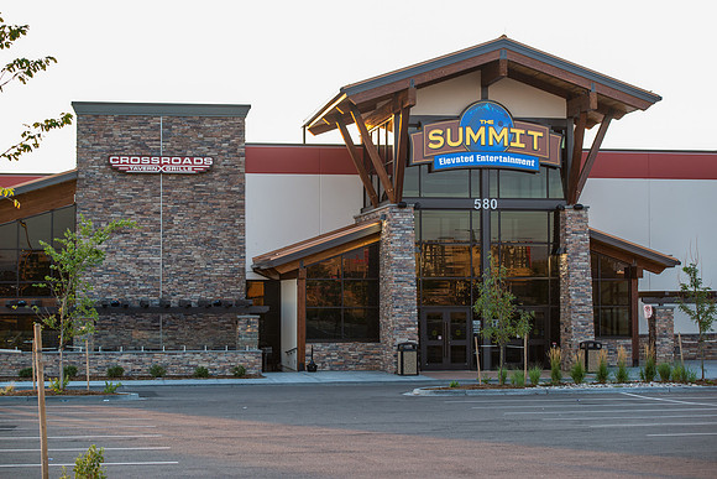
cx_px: 358
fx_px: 1394
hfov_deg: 28.8
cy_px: 240
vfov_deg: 19.5
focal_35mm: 70
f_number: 5
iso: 800
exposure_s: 1/125
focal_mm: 70
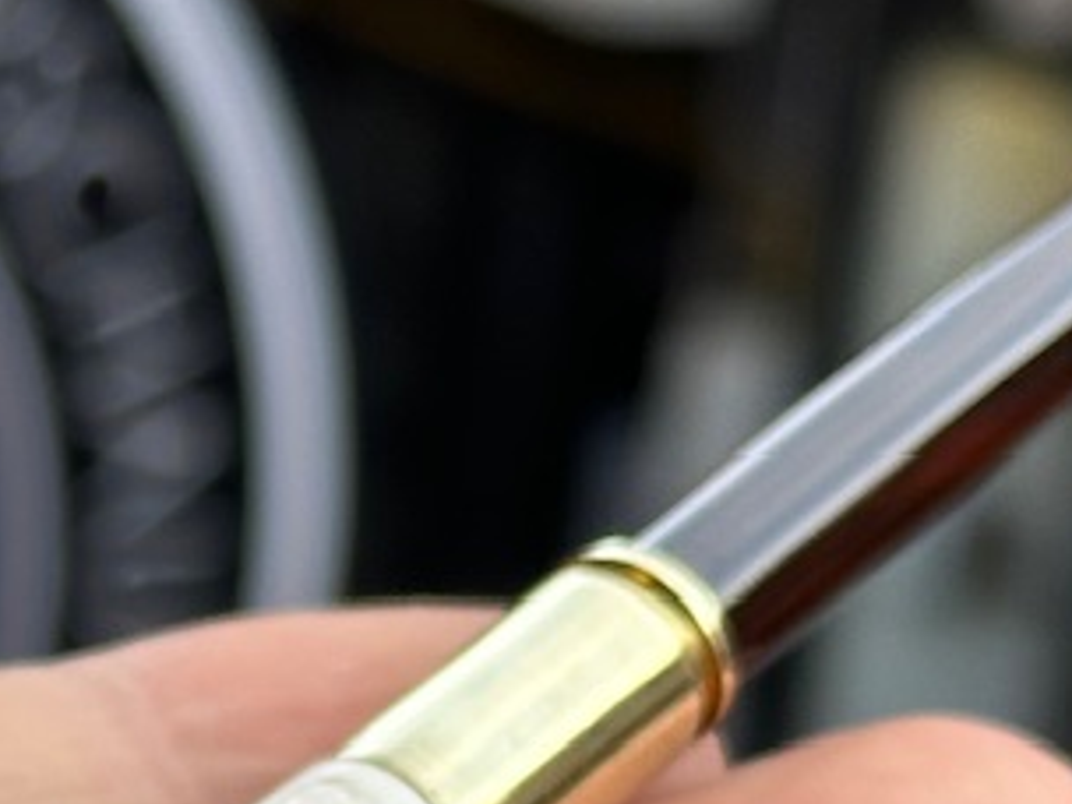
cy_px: 1160
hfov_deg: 9.7
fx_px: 6256
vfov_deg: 7.2
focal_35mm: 202
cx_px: -63
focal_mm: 6.86
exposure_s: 1/261
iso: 64
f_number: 1.78
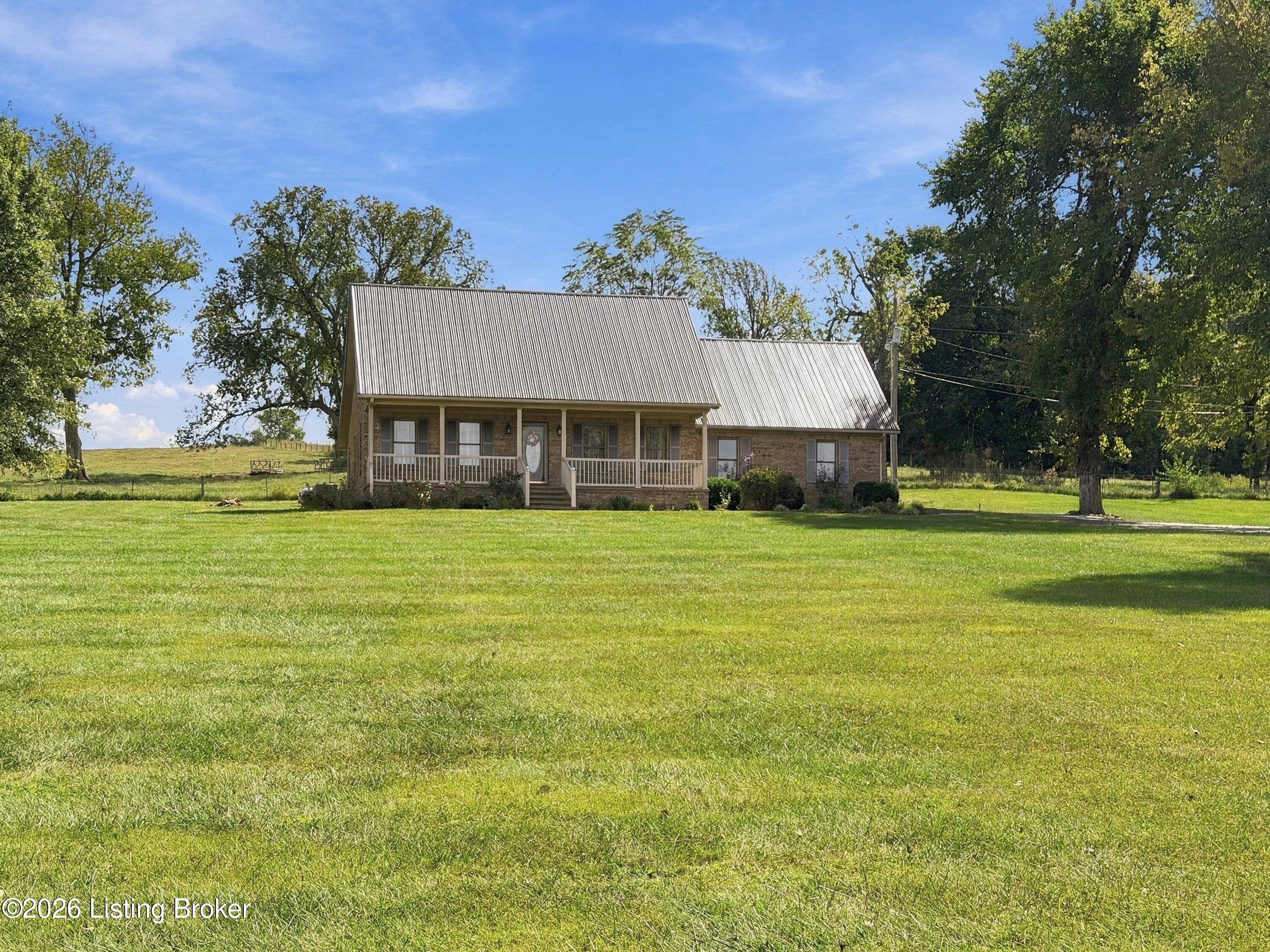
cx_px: 635
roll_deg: -0.6
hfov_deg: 39.7
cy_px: 476
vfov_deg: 30.3
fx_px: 1761
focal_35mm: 48
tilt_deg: +5.2
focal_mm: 6.8
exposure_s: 1/5587
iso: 64
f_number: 1.8
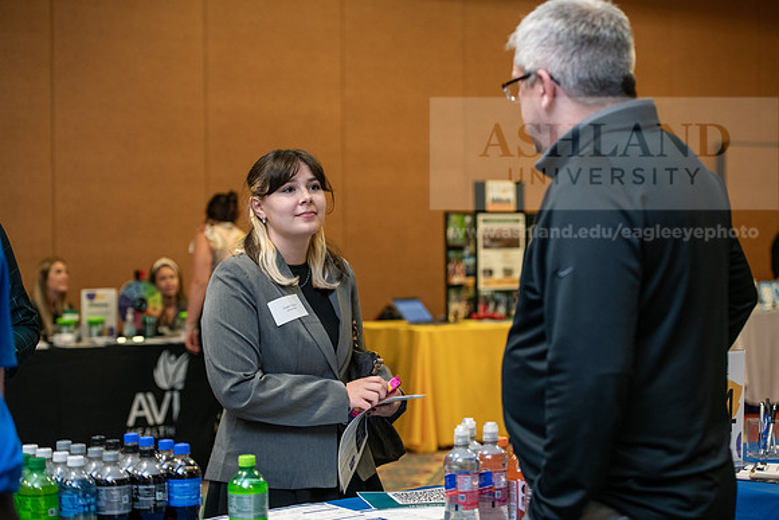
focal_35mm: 70
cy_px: 260
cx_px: 390
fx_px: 1515
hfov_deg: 28.8
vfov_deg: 19.5
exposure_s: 1/200
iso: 1600
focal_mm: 70
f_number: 3.2
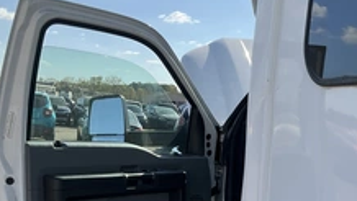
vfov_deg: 20.6
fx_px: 549
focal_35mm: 58
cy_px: 157
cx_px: 275
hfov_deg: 35.1
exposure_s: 1/1250
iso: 25
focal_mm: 3
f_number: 1.8
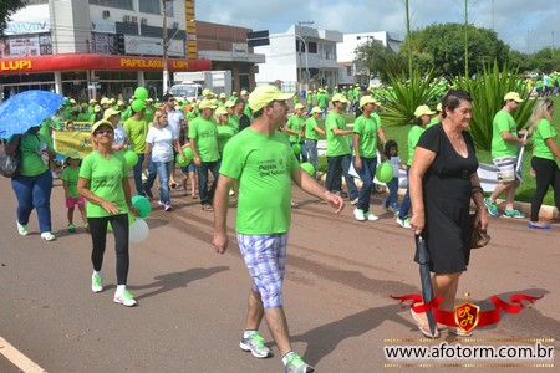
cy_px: 186
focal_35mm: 48
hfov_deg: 41.1
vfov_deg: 28.1
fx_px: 747
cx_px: 280
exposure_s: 1/320
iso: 100
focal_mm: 32
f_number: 9
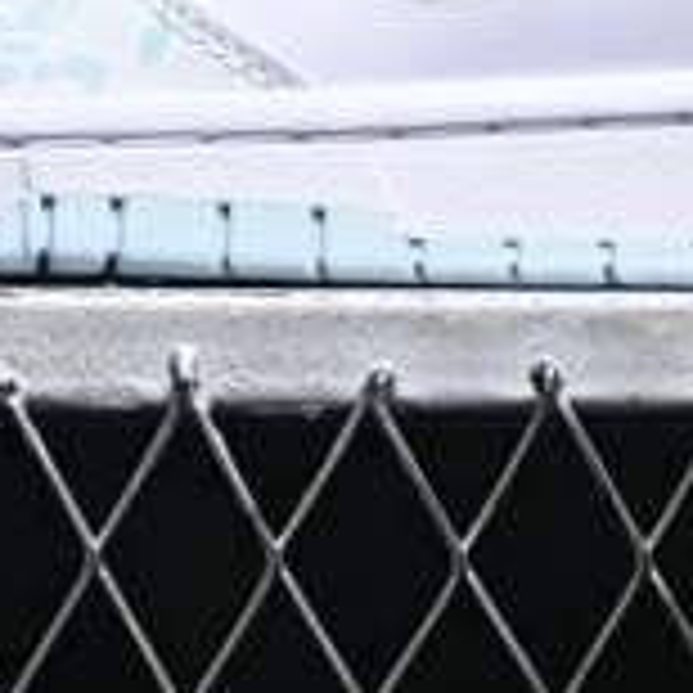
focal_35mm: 302
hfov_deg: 5.8
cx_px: 468
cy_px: -387
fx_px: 6840
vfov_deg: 5.7
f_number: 6.3
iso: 160
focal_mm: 50
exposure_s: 1/60
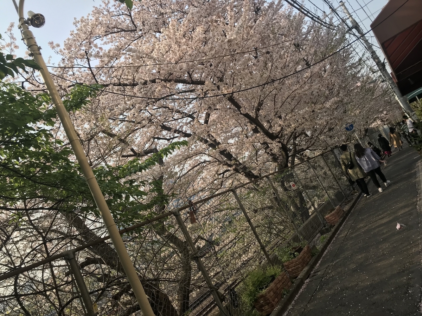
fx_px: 341
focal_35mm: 28
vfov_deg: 49.7
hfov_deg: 63.4
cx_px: 211
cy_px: 158
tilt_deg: +10.4
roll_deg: +24.6
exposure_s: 1/1076
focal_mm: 3.99
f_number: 1.8
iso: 20
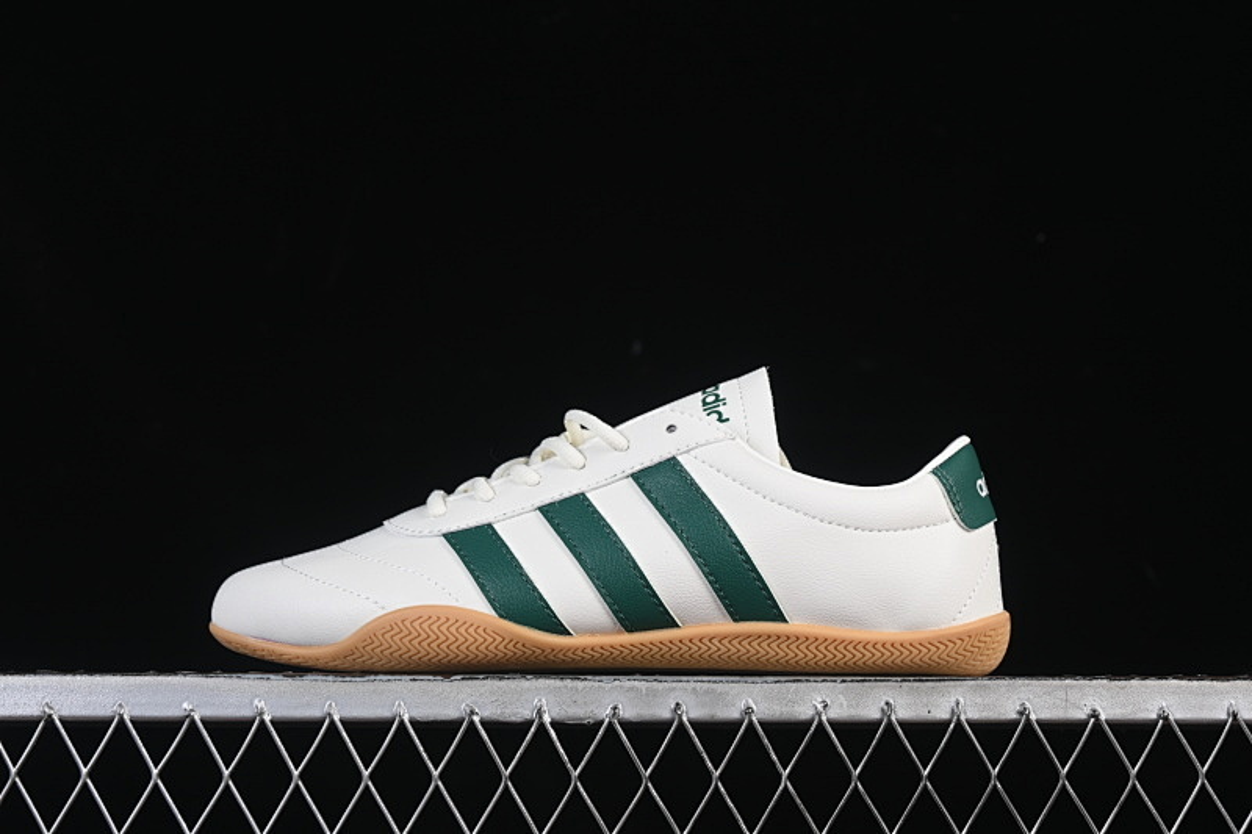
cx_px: 626
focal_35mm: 75
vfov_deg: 18.2
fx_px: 2608
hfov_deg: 27.0
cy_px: 417
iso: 160
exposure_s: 1/80
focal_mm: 50
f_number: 8
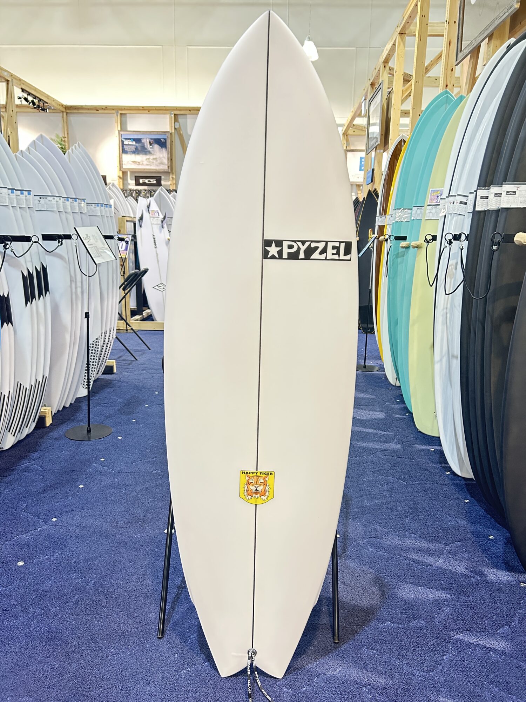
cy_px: 351
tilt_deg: -12.2
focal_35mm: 26
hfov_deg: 53.1
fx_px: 527
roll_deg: -1.2
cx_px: 263
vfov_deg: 67.3
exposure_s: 1/60
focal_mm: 5.7
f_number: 1.5
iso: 250
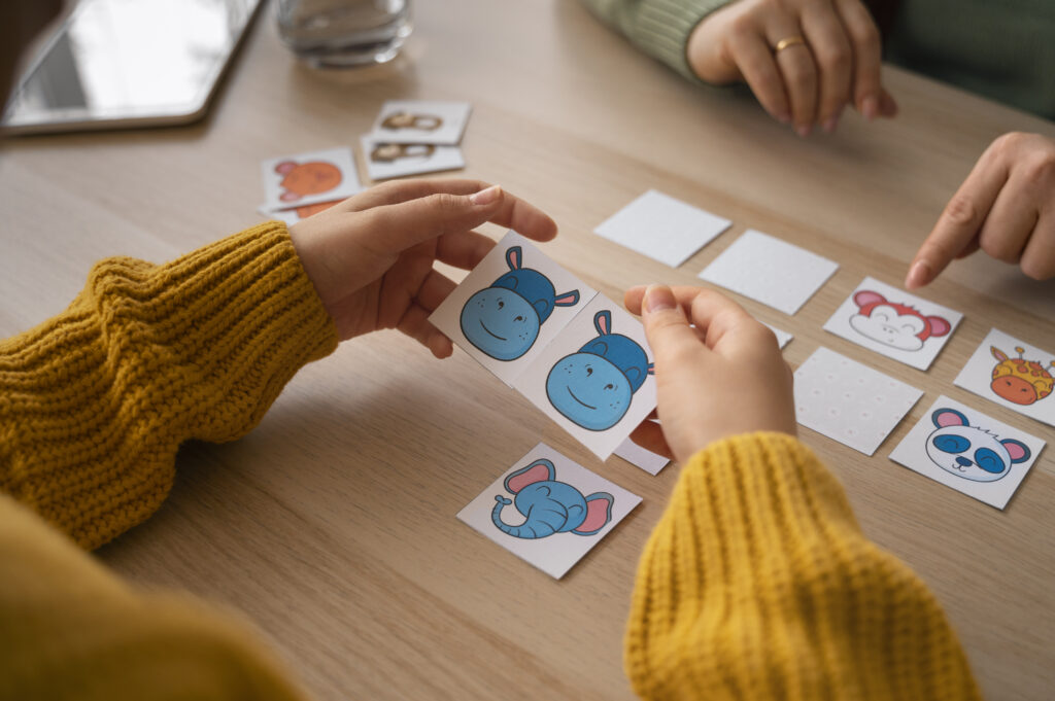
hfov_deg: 54.5
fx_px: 1025
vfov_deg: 37.8
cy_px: 350
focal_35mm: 35
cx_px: 528
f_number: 3.2
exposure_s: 1/250
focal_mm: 35
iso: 1000
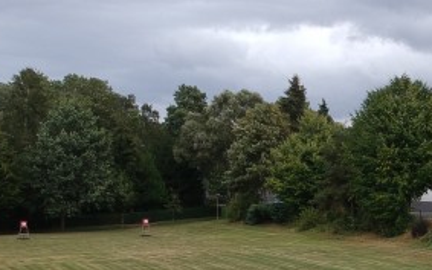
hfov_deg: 24.5
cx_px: 539
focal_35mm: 75
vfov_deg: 17.2
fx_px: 883
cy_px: 226
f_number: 2.6
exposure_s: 1/500
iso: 100
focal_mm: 4.49
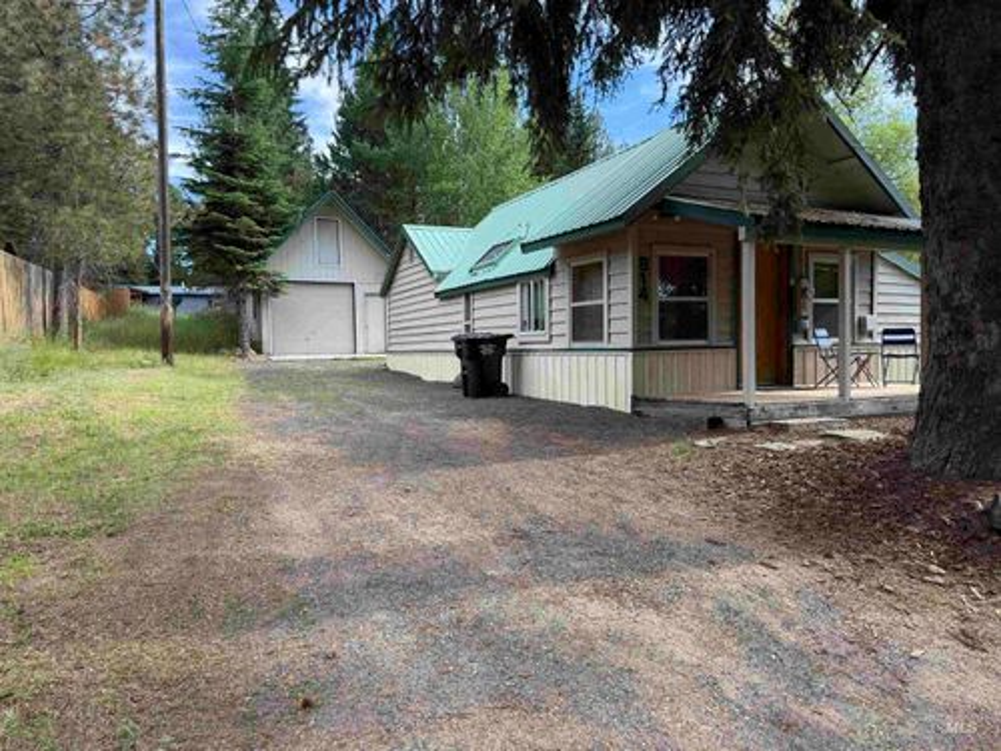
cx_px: 500
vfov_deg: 56.8
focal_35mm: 24
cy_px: 376
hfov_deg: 71.6
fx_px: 694
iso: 100
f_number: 1.78
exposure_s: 1/765
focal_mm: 6.76
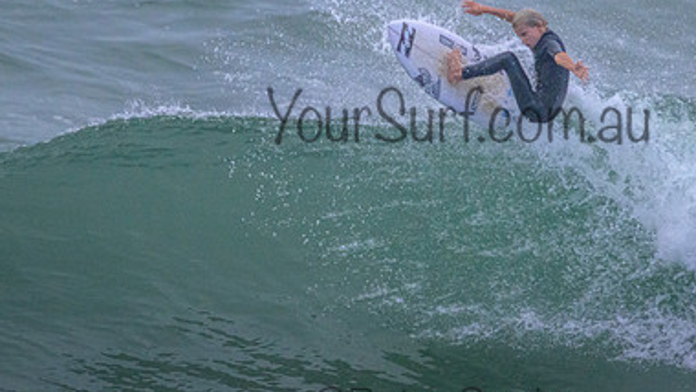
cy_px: 100
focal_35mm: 1278
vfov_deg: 1.0
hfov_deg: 1.7
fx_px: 23592
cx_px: 456
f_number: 11
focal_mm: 800
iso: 5000
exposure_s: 1/2000
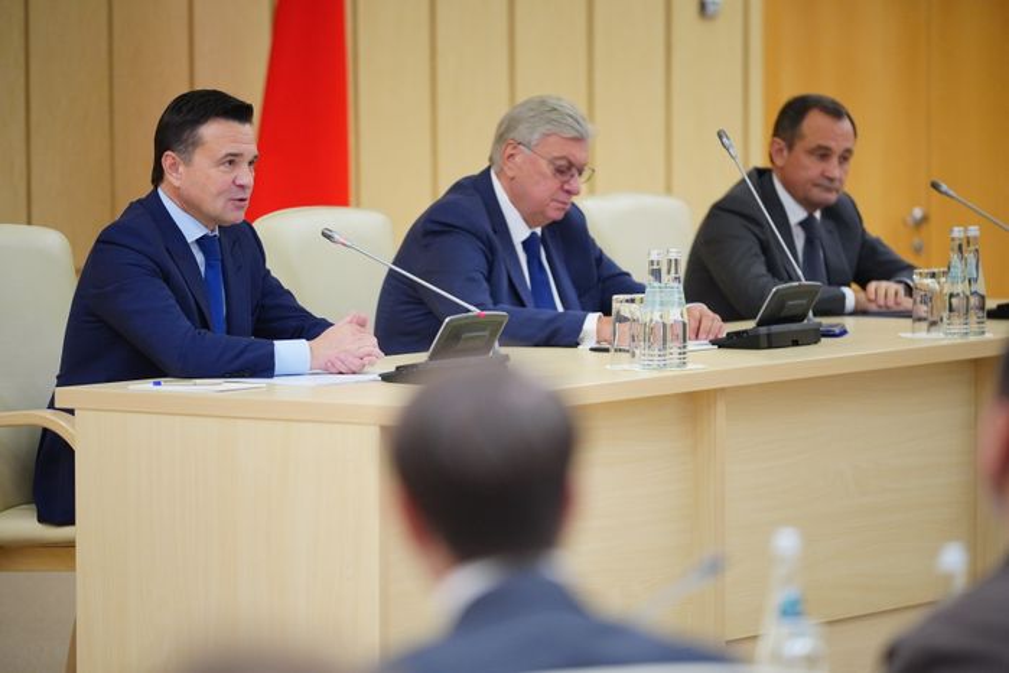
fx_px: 5521
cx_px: 504
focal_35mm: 197
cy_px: 336
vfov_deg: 7.0
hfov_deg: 10.4
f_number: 2.8
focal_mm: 197
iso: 2000
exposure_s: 1/250
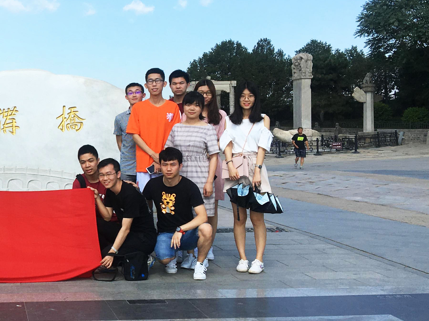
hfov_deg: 28.0
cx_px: -4
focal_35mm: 65
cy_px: 163
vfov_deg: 22.6
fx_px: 805
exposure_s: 1/1637
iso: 25
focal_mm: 4.15
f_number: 2.2
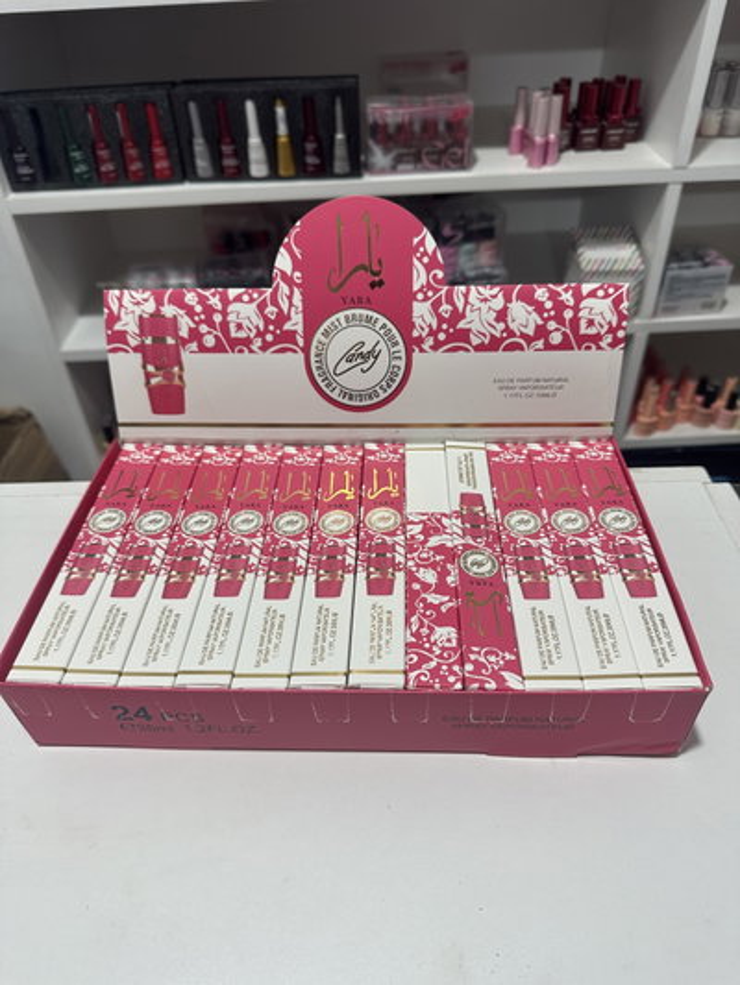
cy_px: 492
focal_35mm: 24
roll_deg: +1.8
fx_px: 684
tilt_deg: -39.0
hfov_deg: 56.8
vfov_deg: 71.6
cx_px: 370
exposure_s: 1/100
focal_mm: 6.86
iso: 125
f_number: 1.78
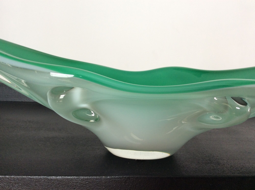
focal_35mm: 32
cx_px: 128
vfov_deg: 44.1
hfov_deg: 56.9
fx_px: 235
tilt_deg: -9.3
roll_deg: -0.6
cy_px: 95
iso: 40
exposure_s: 1/25
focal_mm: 3.3
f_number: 2.4
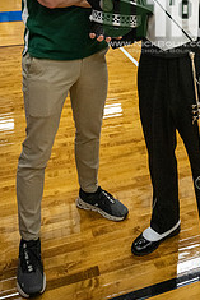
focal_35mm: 46
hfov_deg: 28.7
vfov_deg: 38.9
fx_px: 383
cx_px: 159
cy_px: 17
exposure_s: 1/800
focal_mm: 24
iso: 8000
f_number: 4
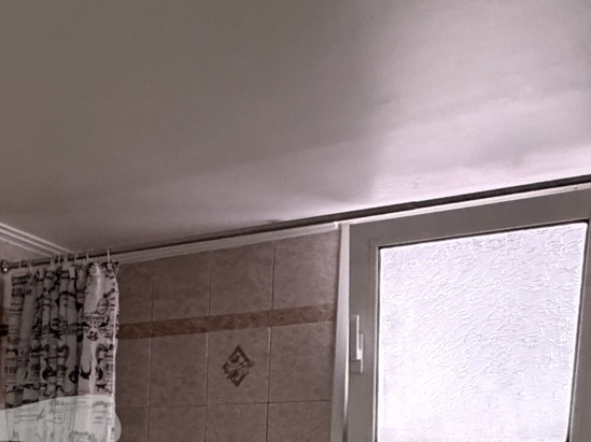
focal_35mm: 49
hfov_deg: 32.4
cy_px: 537
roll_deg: +0.2
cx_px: -112
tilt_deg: -6.9
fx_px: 836
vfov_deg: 26.3
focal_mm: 2.22
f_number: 2.2
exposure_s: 1/60
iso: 800
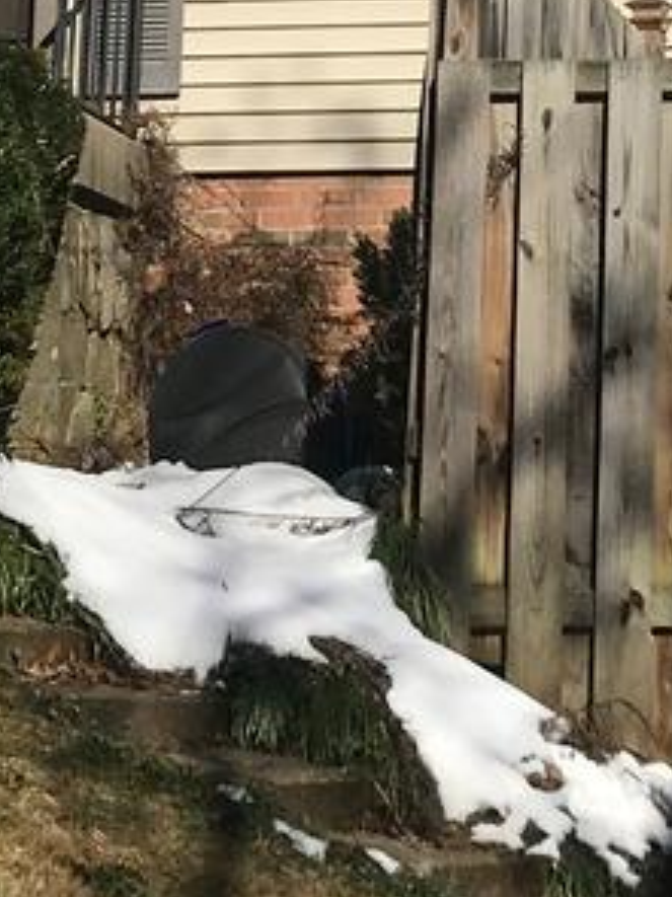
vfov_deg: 13.0
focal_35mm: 146
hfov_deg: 10.2
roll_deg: -1.5
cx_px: 398
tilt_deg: +19.5
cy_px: -313
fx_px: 3782
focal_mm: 3.99
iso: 20
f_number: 1.8
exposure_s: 1/5319
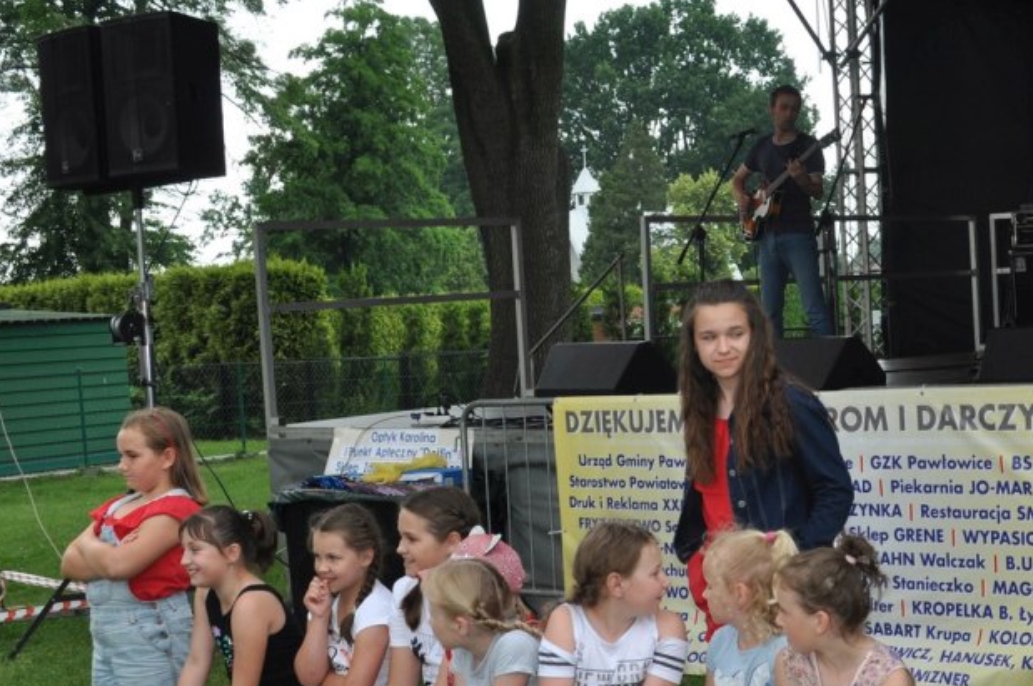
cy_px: 492
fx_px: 1834
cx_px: 809
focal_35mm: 64
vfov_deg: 21.1
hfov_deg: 30.8
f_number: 7.1
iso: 200
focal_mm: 22
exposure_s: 1/200
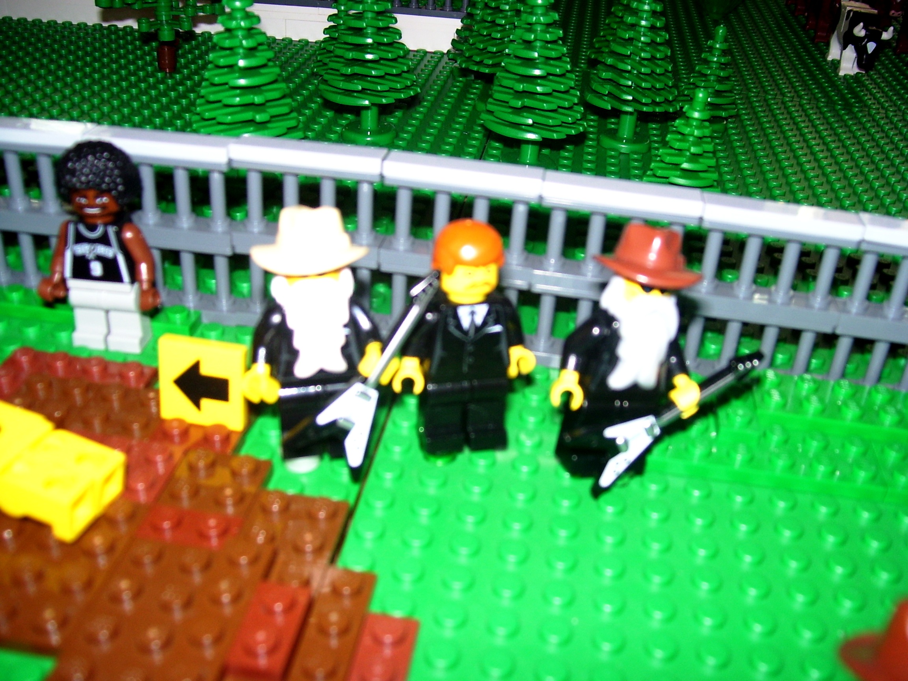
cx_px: 454
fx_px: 944
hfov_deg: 51.4
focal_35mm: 36
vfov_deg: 39.7
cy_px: 340
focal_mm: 6
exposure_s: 1/60
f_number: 2.7
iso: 80
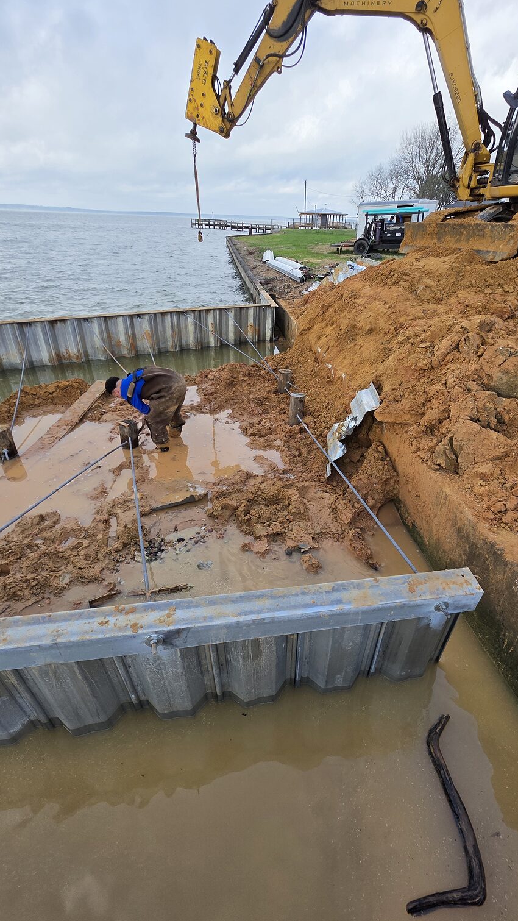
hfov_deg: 70.3
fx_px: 366
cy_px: 457
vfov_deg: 103.0
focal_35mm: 15
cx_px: 288
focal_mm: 2.2
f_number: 1.9
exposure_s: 1/744
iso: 40
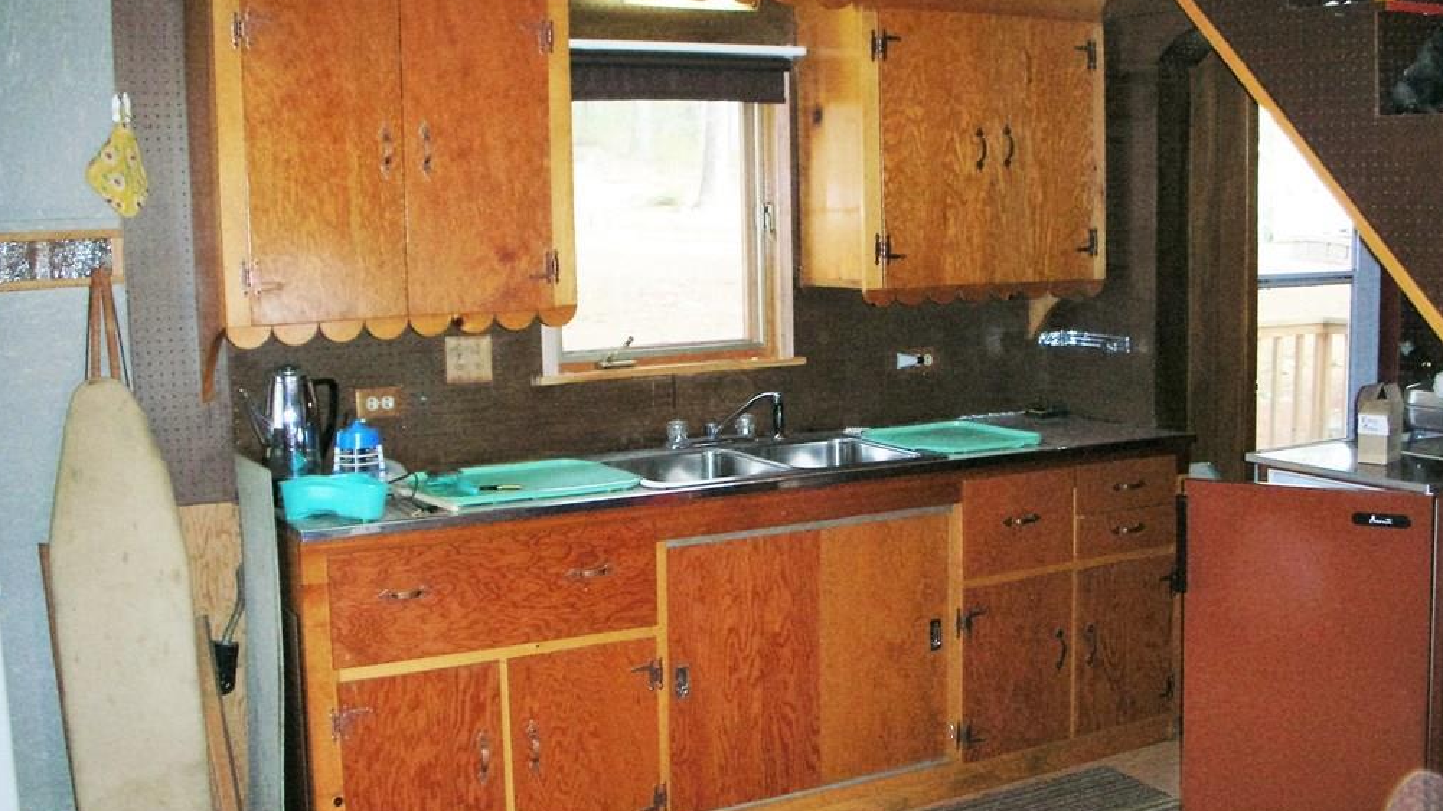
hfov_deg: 51.6
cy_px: 414
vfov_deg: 30.4
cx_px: 724
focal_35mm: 39
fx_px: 1492
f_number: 3
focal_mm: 5.8
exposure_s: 1/60.1
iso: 163
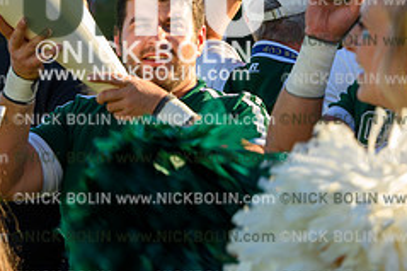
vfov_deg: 3.9
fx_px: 3977
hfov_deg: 5.9
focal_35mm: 352
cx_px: 143
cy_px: 1
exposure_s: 1/125
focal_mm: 145
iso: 160
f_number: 8
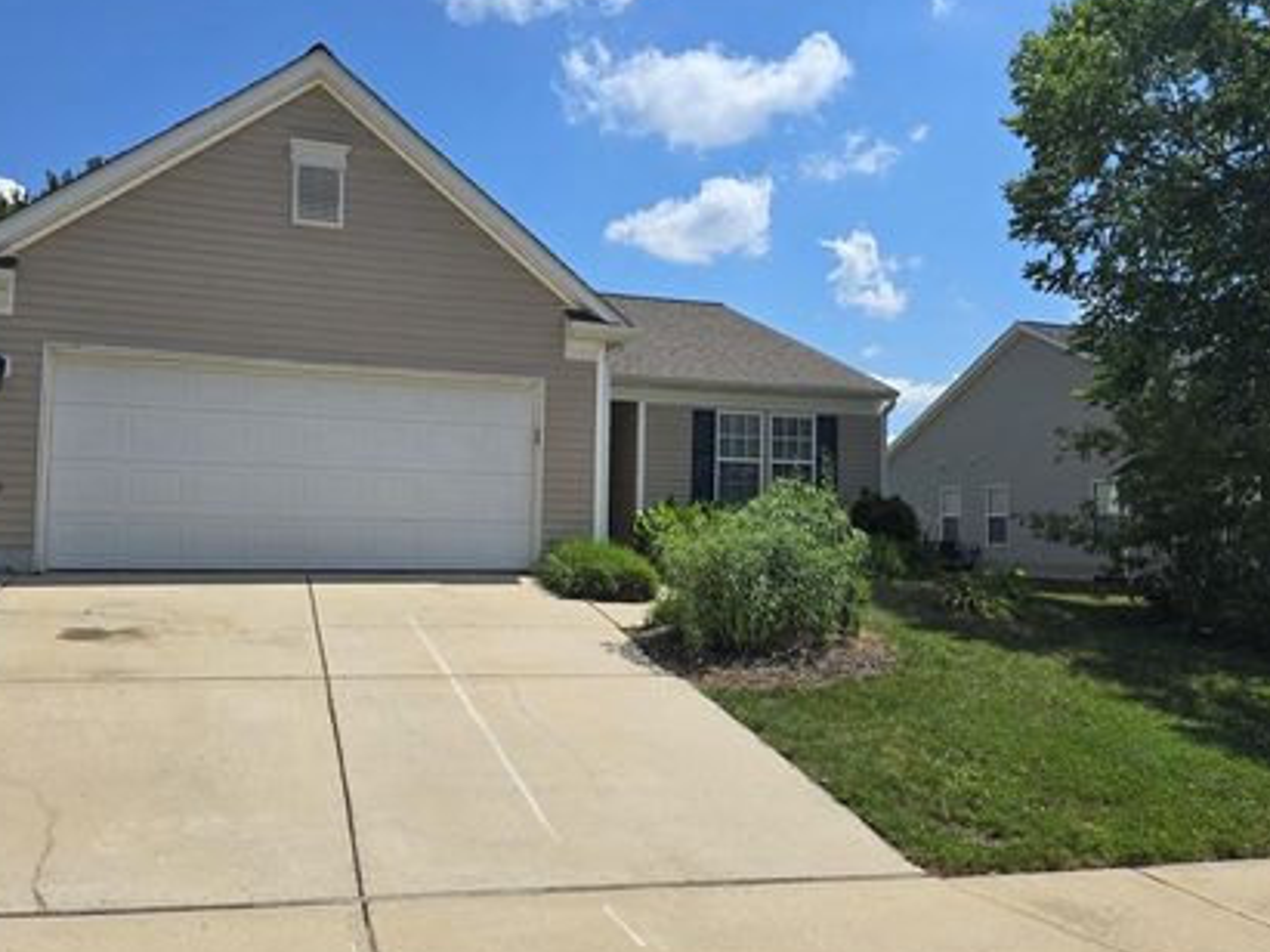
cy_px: 487
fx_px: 1027
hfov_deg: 63.4
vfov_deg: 49.7
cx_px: 581
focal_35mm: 28
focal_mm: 6.3
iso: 12
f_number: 1.7
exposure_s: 1/1265
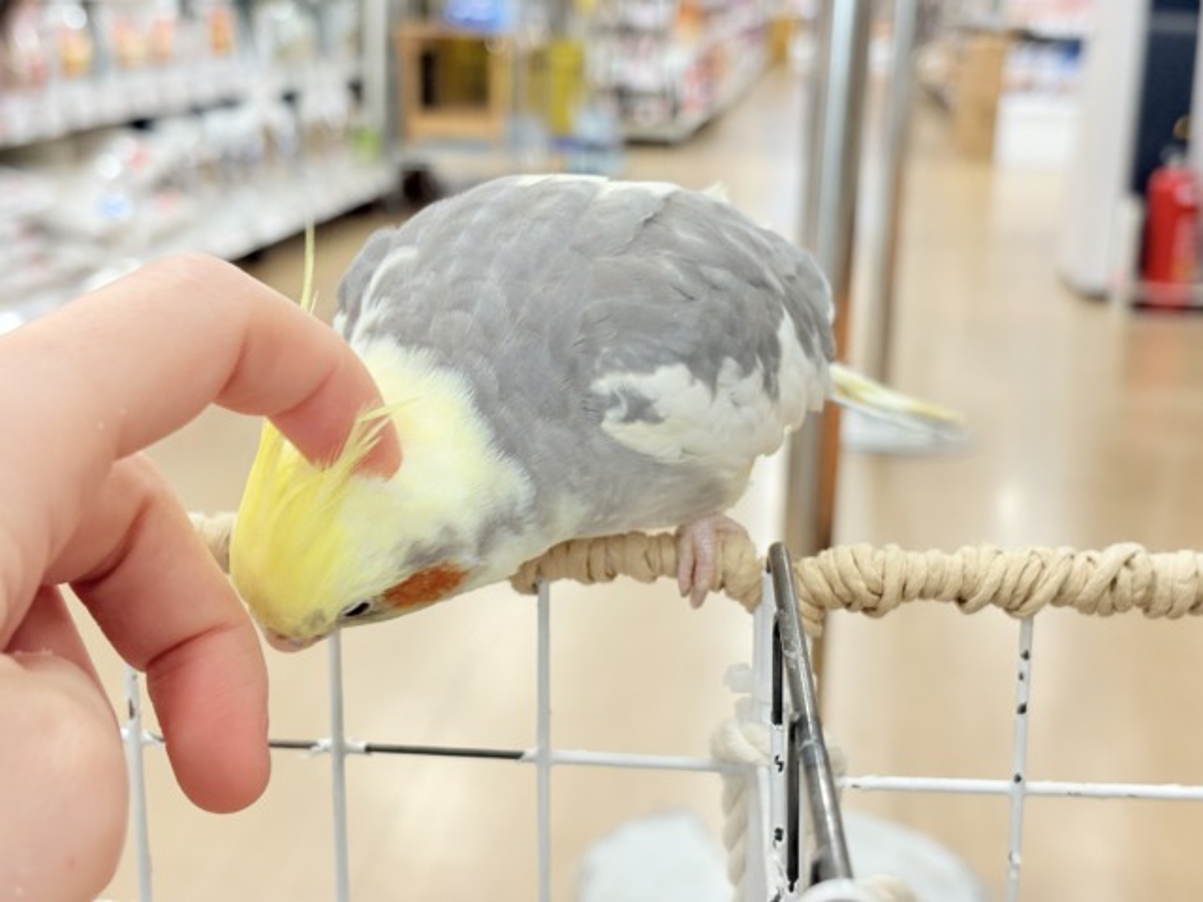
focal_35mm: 52
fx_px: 1807
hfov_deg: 36.8
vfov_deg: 28.0
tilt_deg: -13.6
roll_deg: -1.1
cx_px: 602
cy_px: 451
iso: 125
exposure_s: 1/100
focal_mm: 5.96
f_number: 1.6
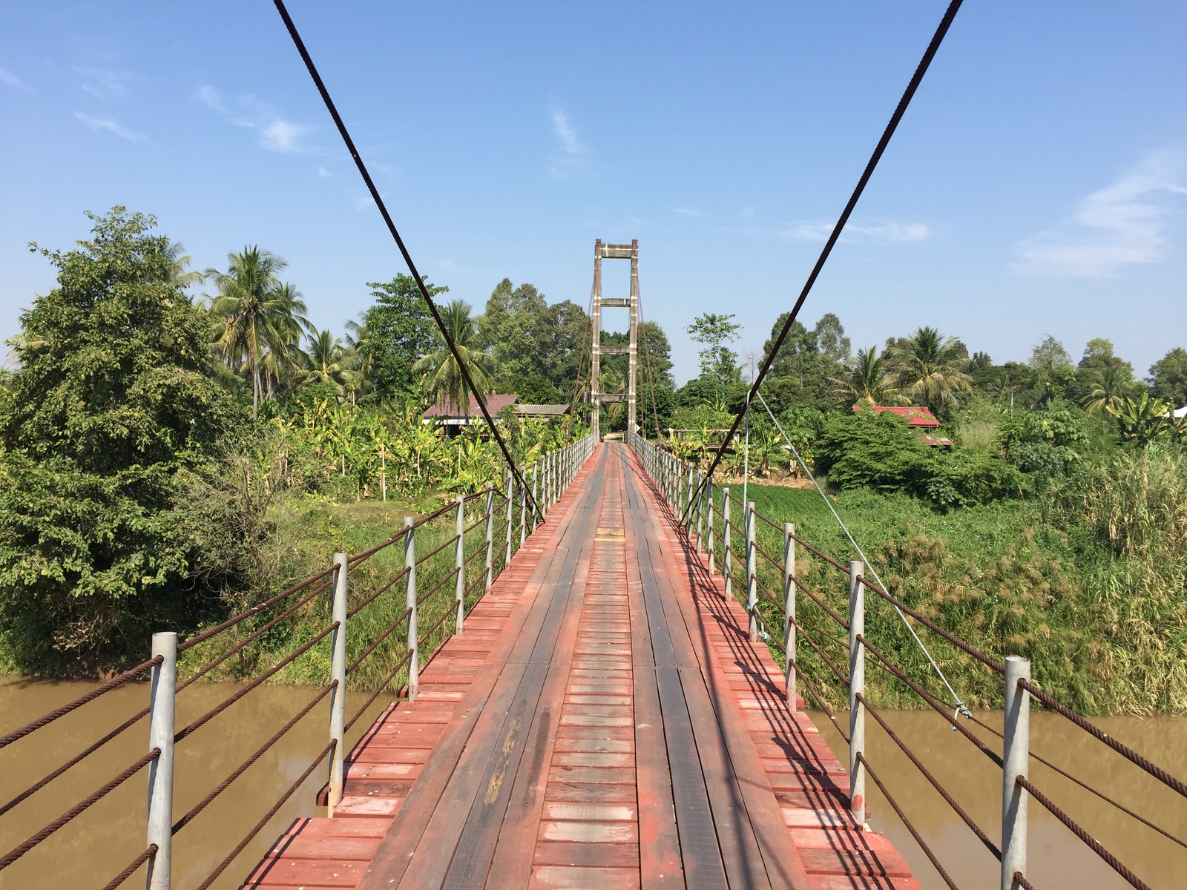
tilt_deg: -1.8
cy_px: 445
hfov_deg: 61.7
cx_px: 594
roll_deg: -1.6
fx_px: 994
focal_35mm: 29
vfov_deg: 48.2
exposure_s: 1/1464
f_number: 2.2
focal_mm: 4.15
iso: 32
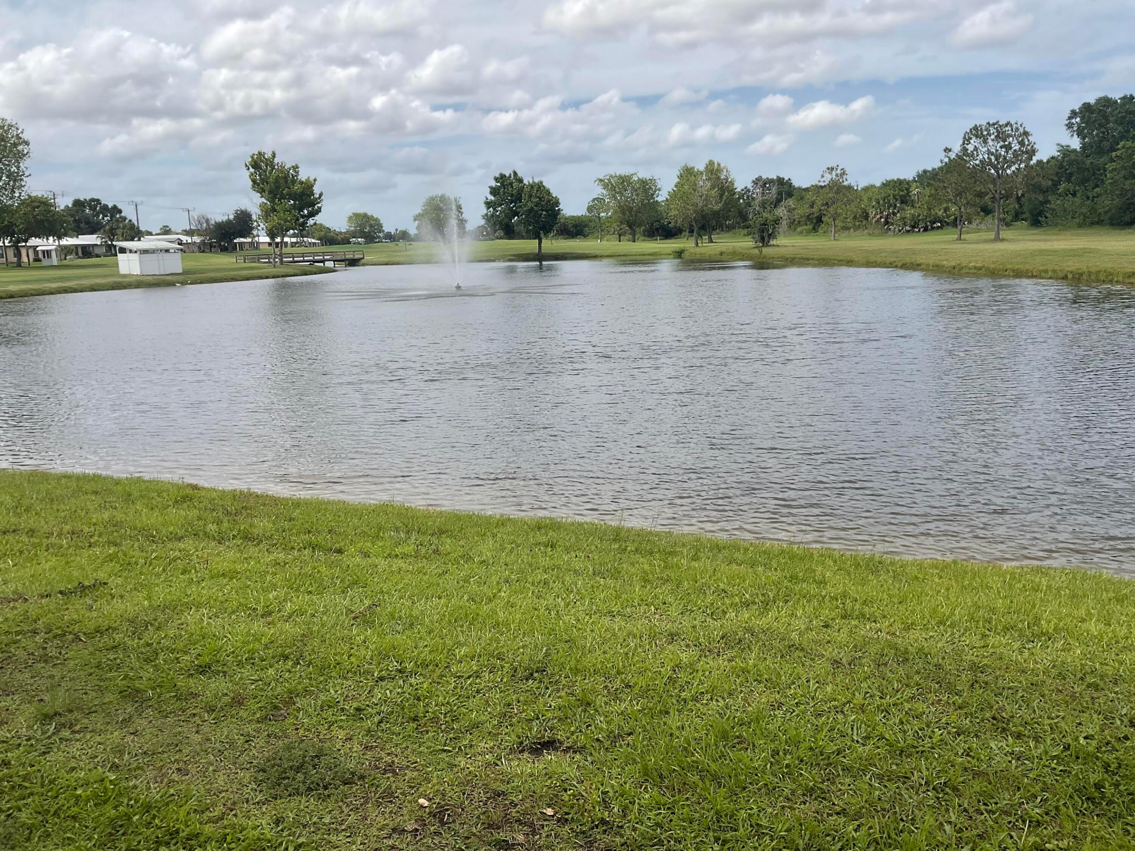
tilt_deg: -12.0
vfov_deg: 48.2
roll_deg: +2.0
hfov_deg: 61.7
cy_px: 426
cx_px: 568
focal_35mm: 29
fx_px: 951
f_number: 1.8
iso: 16
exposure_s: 1/2538
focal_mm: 3
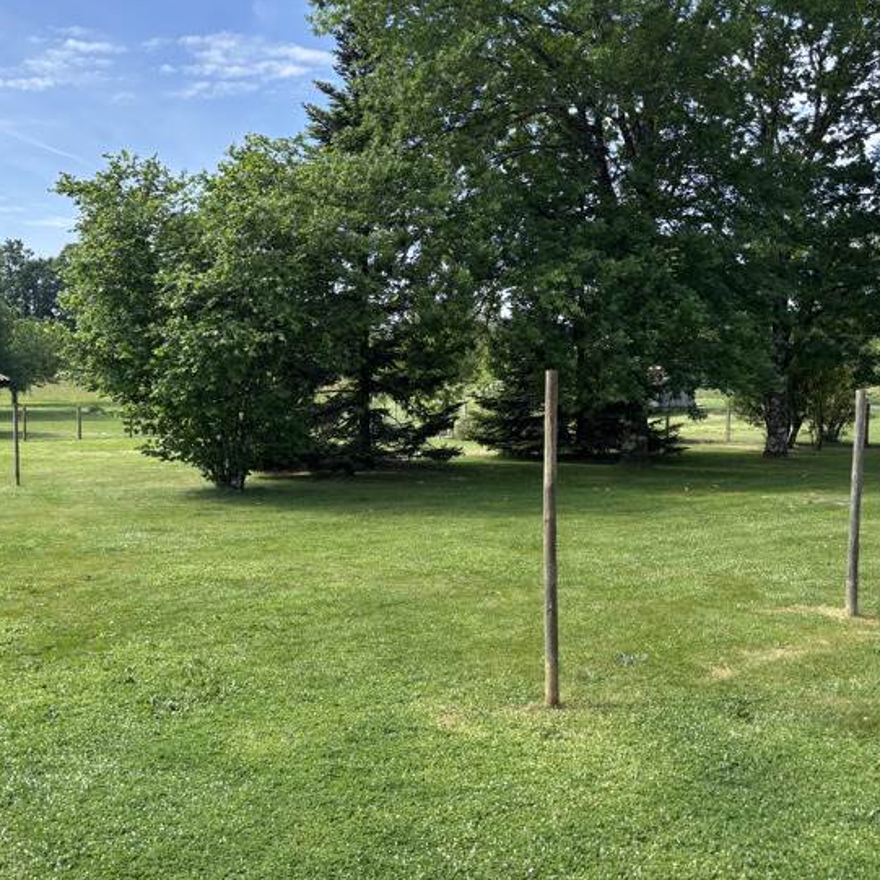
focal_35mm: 34
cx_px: 356
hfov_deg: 48.2
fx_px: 978
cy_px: 464
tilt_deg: -4.7
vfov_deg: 48.4
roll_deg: -1.0
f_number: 1.6
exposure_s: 1/1115
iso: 50
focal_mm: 5.96
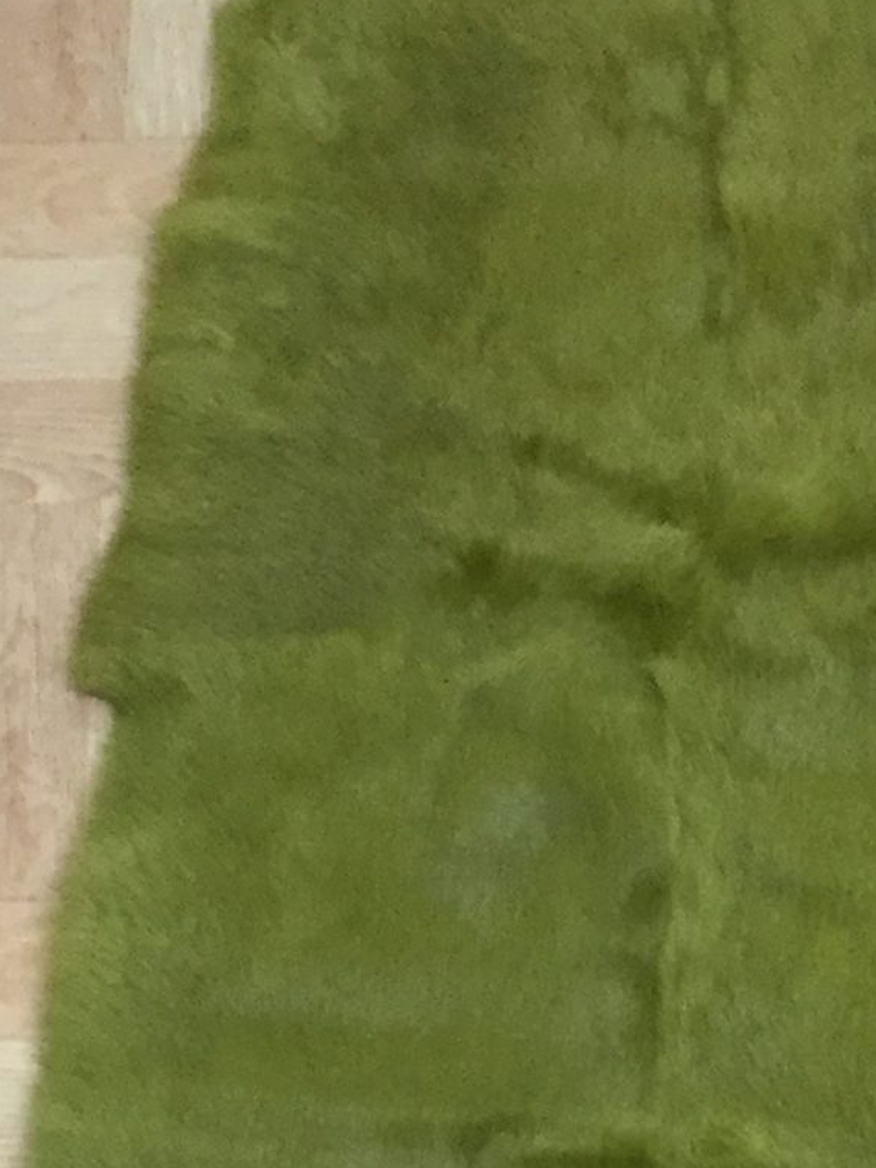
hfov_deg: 13.8
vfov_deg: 17.0
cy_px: 1741
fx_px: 3543
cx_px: 1006
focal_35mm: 105
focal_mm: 3.3
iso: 100
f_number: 2.4
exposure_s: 1/30
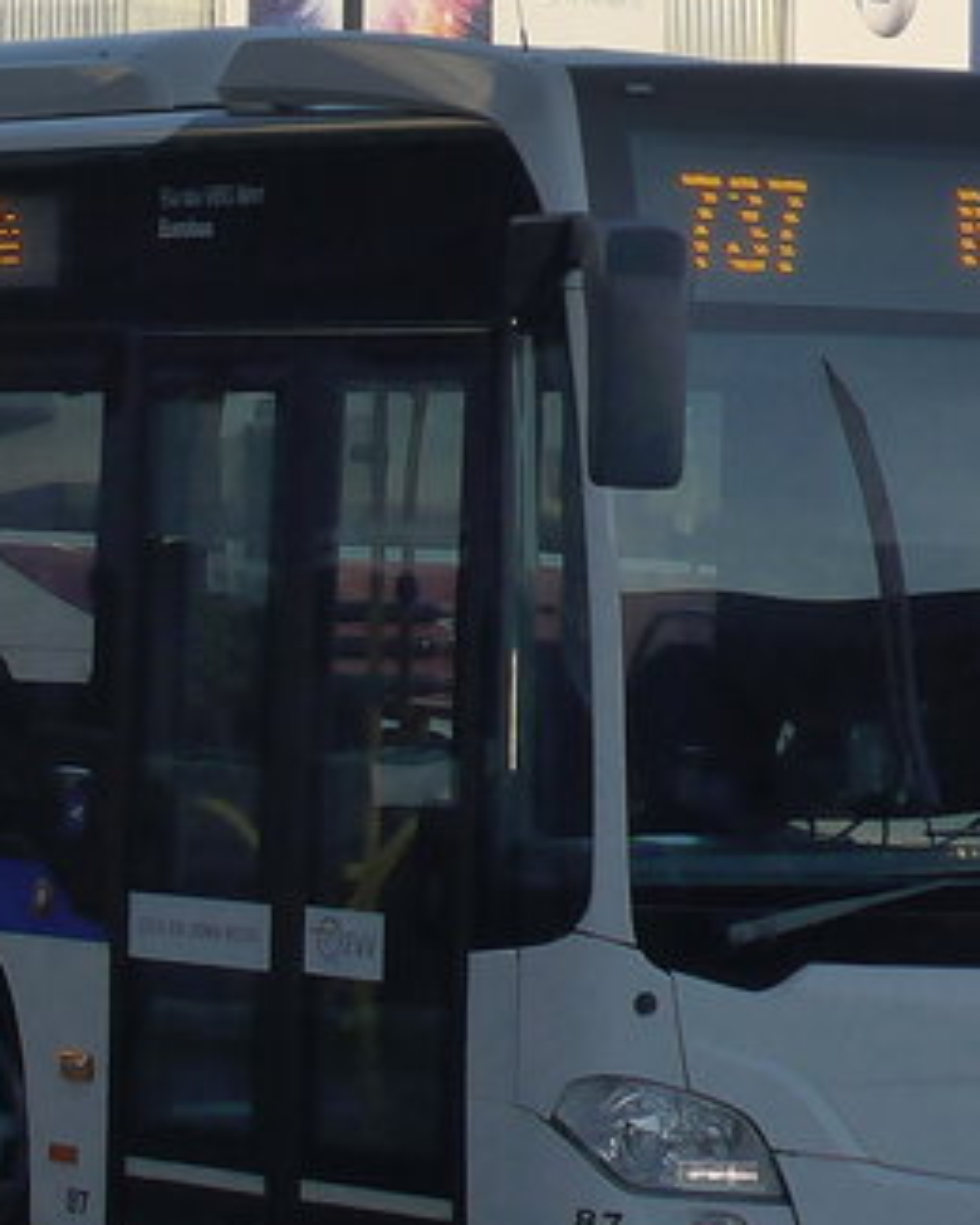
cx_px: 234
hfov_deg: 6.5
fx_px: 8629
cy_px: 294
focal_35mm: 238
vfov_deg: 8.1
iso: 160
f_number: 4.5
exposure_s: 1/800
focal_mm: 13.4
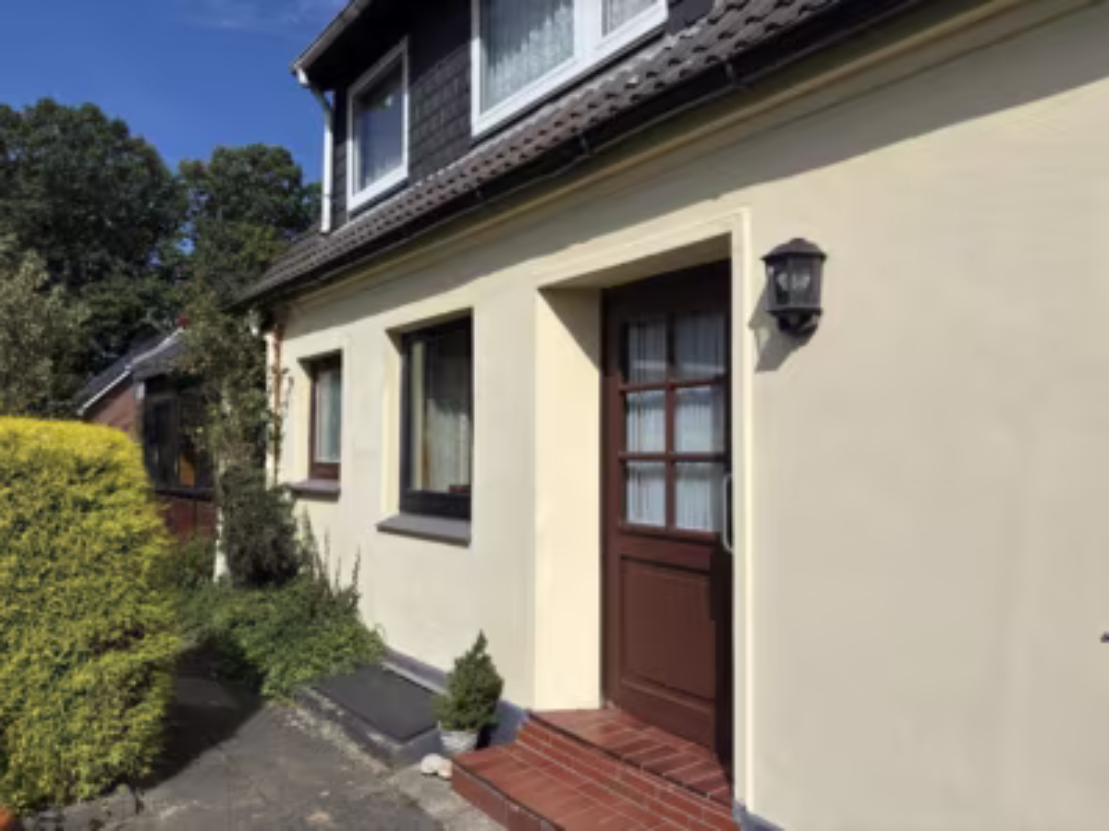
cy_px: 416
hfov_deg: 67.3
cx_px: 554
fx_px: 833
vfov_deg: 53.1
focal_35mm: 26
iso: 50
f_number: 1.6
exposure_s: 1/7692
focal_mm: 5.96
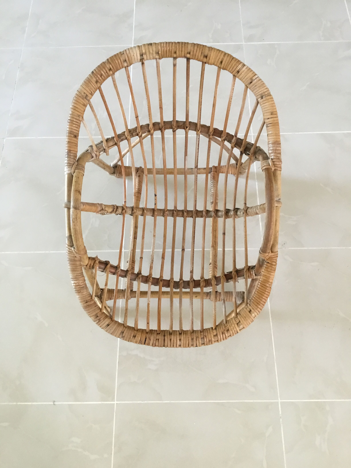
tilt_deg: -65.2
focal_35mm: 31
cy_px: 234
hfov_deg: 45.4
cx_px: 176
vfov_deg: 58.4
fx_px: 419
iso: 125
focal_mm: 3.3
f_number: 2.4
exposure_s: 1/33
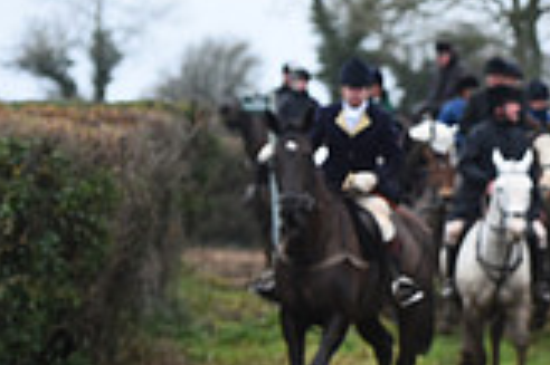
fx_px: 5678
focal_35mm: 372
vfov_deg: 3.7
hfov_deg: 5.5
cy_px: 462
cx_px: 966
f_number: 4
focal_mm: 105
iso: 1600
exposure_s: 1/1250
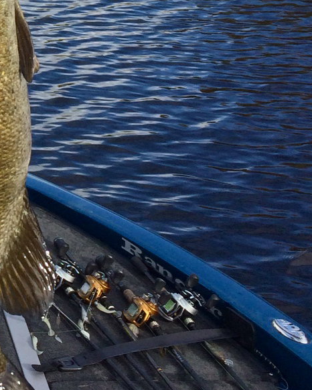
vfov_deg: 18.0
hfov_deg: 13.8
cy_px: -32
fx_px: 1188
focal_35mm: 103
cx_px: -188
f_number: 2.2
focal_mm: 4.12
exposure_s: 1/1325
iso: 32
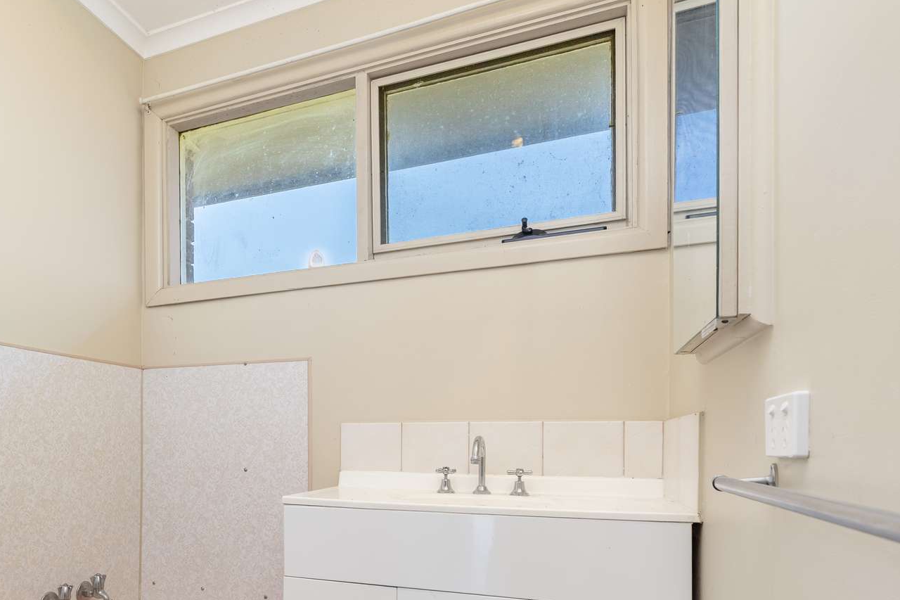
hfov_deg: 70.8
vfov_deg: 51.1
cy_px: 444
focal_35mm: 24
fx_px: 600
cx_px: 274
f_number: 7.1
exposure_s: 1/10
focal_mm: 16
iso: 320
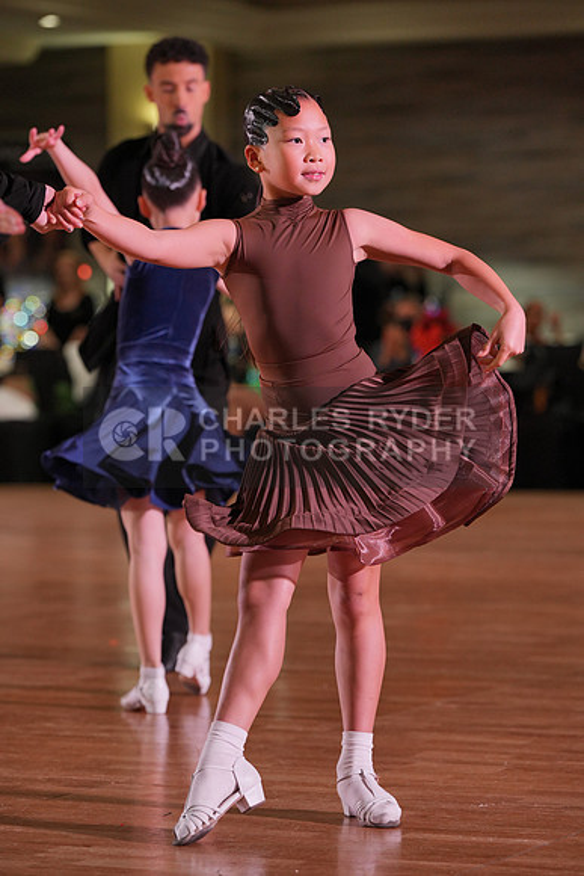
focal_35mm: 135
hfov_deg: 10.2
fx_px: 3283
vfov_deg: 15.2
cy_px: 438
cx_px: 292
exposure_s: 1/400
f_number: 4
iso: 1250
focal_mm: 135
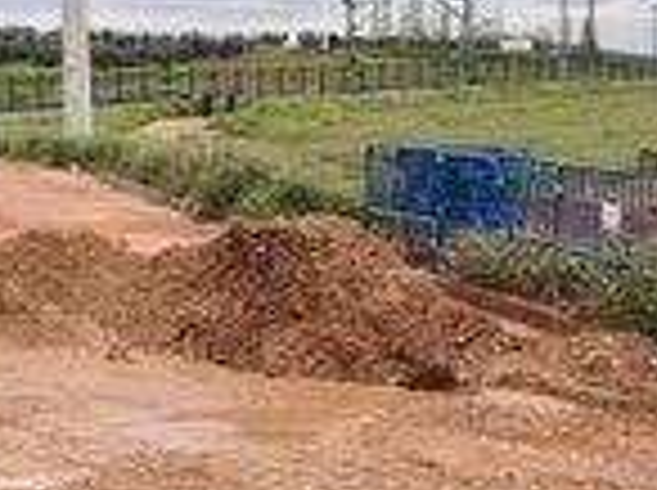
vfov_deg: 12.9
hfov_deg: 17.1
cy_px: 333
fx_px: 2160
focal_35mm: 114
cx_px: 94
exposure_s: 1/266
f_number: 1.8
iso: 50
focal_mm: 5.4
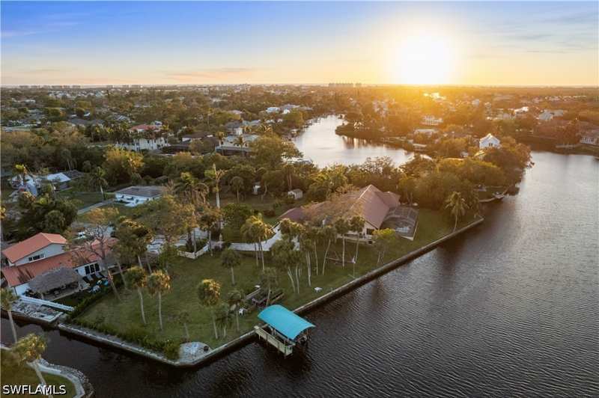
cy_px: 199
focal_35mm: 22
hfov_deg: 78.6
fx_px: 366
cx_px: 300
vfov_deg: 57.1
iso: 100
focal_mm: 8.38
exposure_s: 1/1000
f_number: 2.8
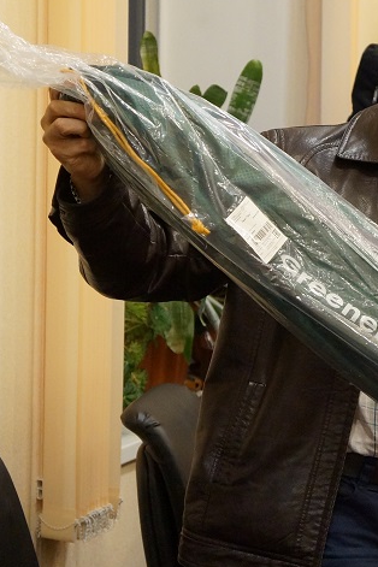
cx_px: 364
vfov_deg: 17.9
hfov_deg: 11.9
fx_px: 1797
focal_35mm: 114
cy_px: 277
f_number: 4.5
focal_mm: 35
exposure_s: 1/160
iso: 2000
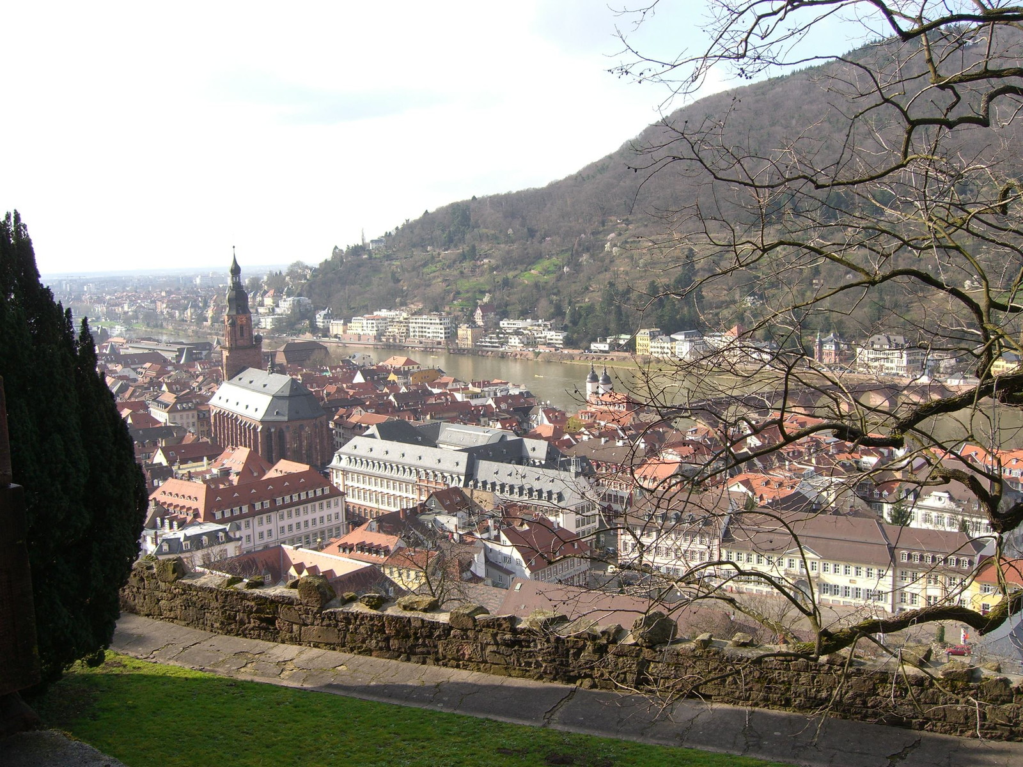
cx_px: 512
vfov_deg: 37.7
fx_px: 1123
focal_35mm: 38
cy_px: 384
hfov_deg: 49.0
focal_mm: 7.9
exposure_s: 1/320
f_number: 4
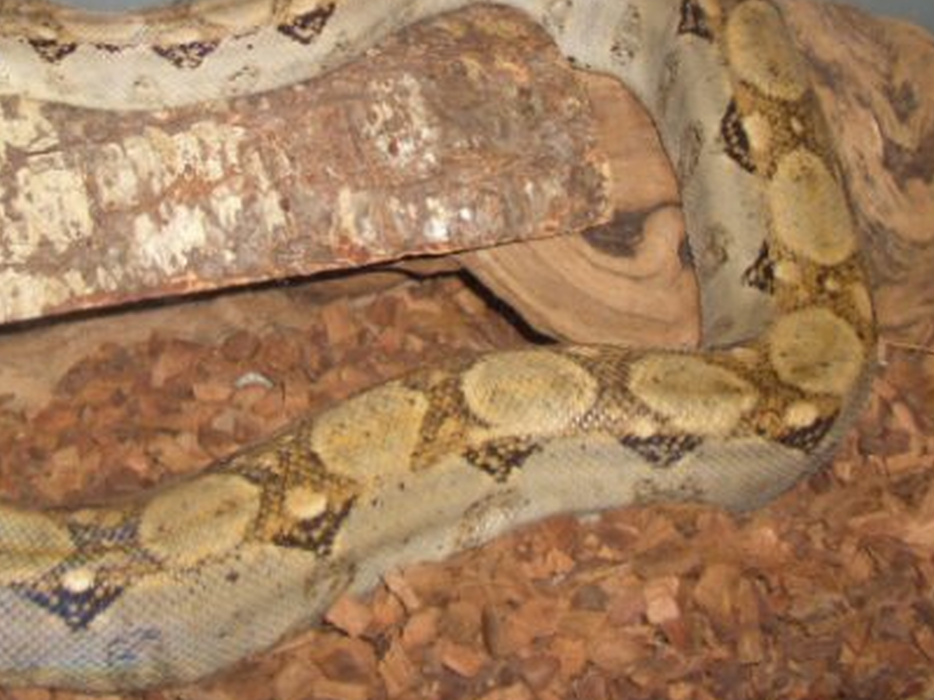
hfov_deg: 27.4
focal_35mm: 70
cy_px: 54
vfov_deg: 20.5
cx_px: 236
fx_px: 1889
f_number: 2.6
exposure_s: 1/60
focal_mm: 5.8
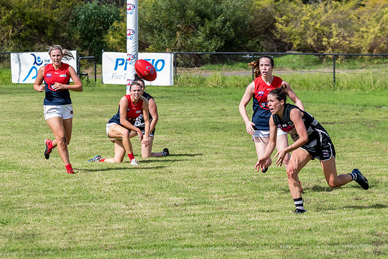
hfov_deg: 8.5
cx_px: 196
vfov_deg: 5.6
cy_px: 121
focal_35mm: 244
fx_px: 2626
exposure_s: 1/1600
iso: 800
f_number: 9
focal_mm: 170
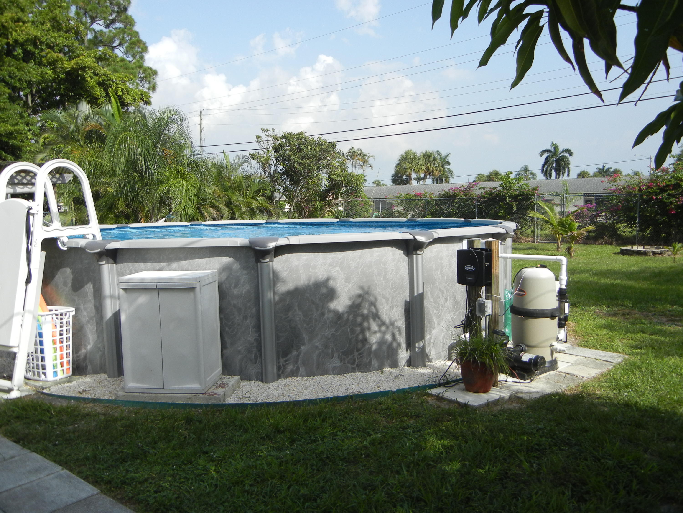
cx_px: 342
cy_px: 256
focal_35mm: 30
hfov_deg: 60.0
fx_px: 592
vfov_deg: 46.8
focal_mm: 5.4
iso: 160
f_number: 7
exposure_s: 1/310
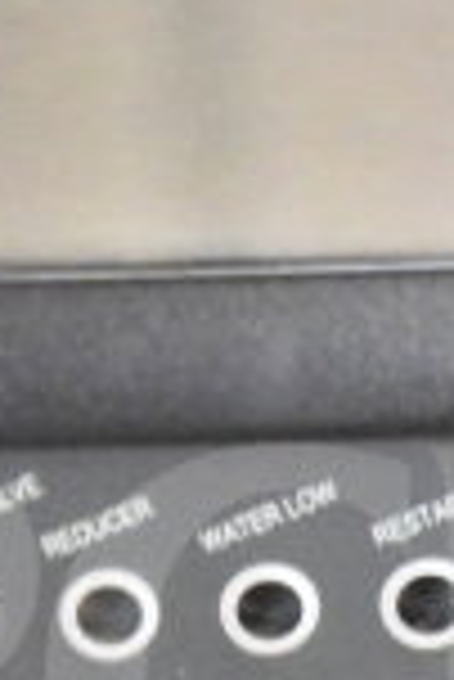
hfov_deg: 5.7
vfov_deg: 8.4
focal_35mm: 242
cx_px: 153
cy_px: 804
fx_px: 4567
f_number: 4.8
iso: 25600
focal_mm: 40
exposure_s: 1/40
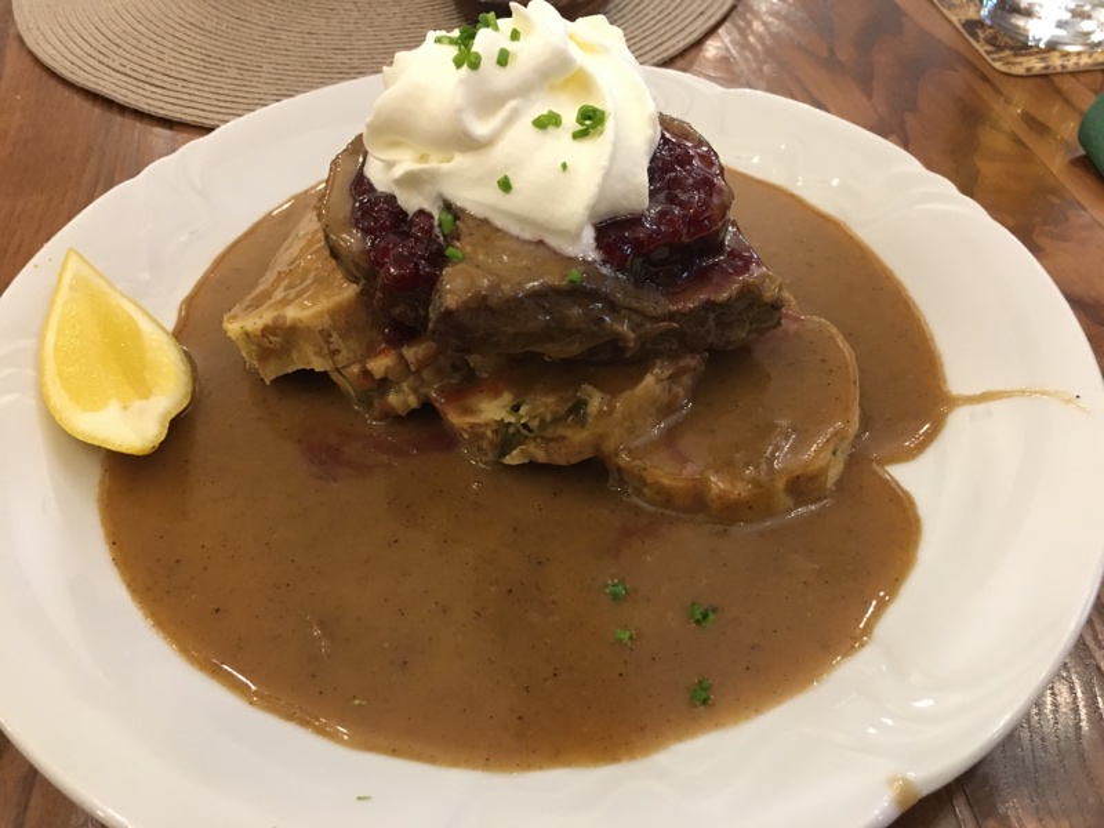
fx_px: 925
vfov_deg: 48.2
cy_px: 414
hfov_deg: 61.7
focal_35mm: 29
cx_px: 552
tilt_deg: -47.3
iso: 200
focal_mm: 4.15
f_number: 2.2
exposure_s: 1/17
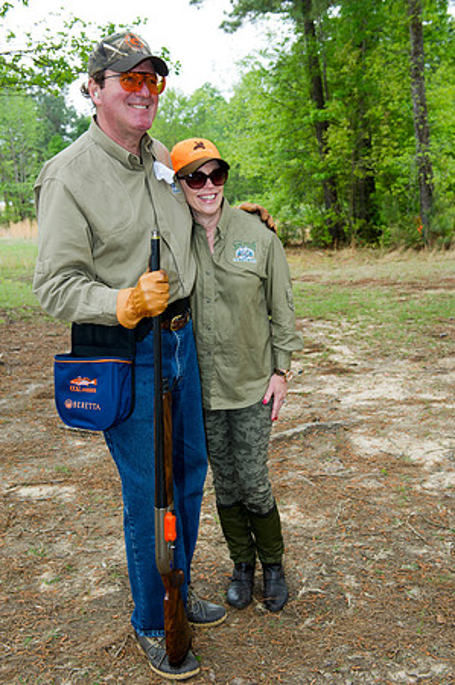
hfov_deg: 35.0
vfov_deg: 50.7
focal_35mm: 38
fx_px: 722
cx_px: 228
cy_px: 342
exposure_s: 1/250
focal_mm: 38
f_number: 6.3
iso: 400
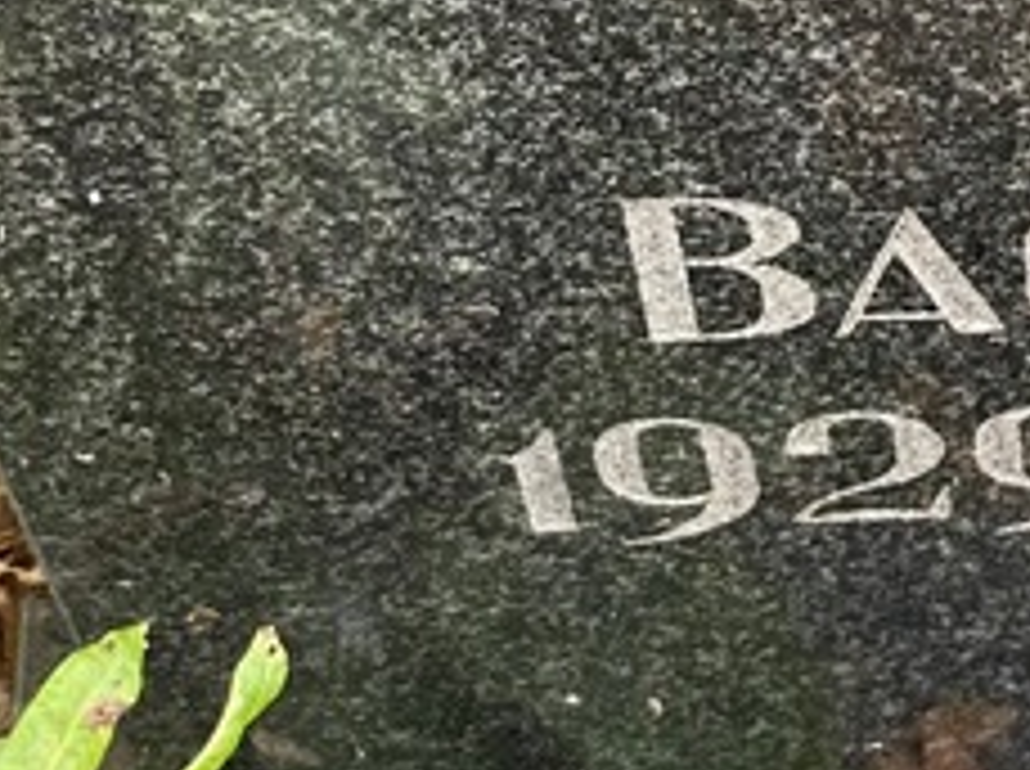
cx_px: 1709
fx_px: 5407
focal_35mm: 182
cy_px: -131
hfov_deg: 10.4
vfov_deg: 8.1
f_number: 2
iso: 80
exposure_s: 1/122
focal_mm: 6
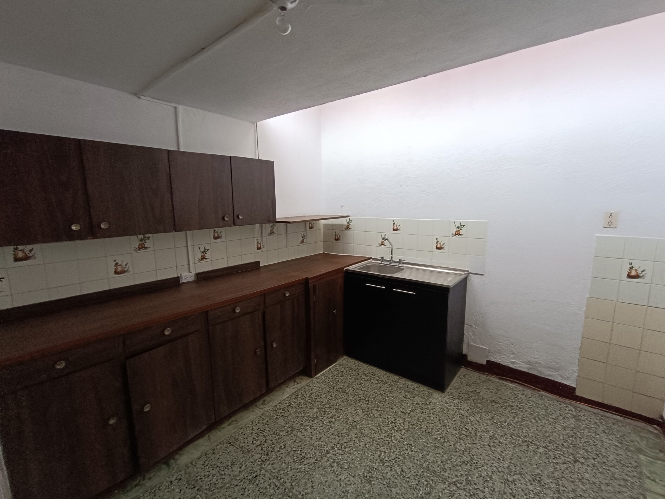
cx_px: 332
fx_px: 307
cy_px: 250
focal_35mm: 16
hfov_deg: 94.5
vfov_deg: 78.1
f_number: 2.2
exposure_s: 1/100
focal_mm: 1.66
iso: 138
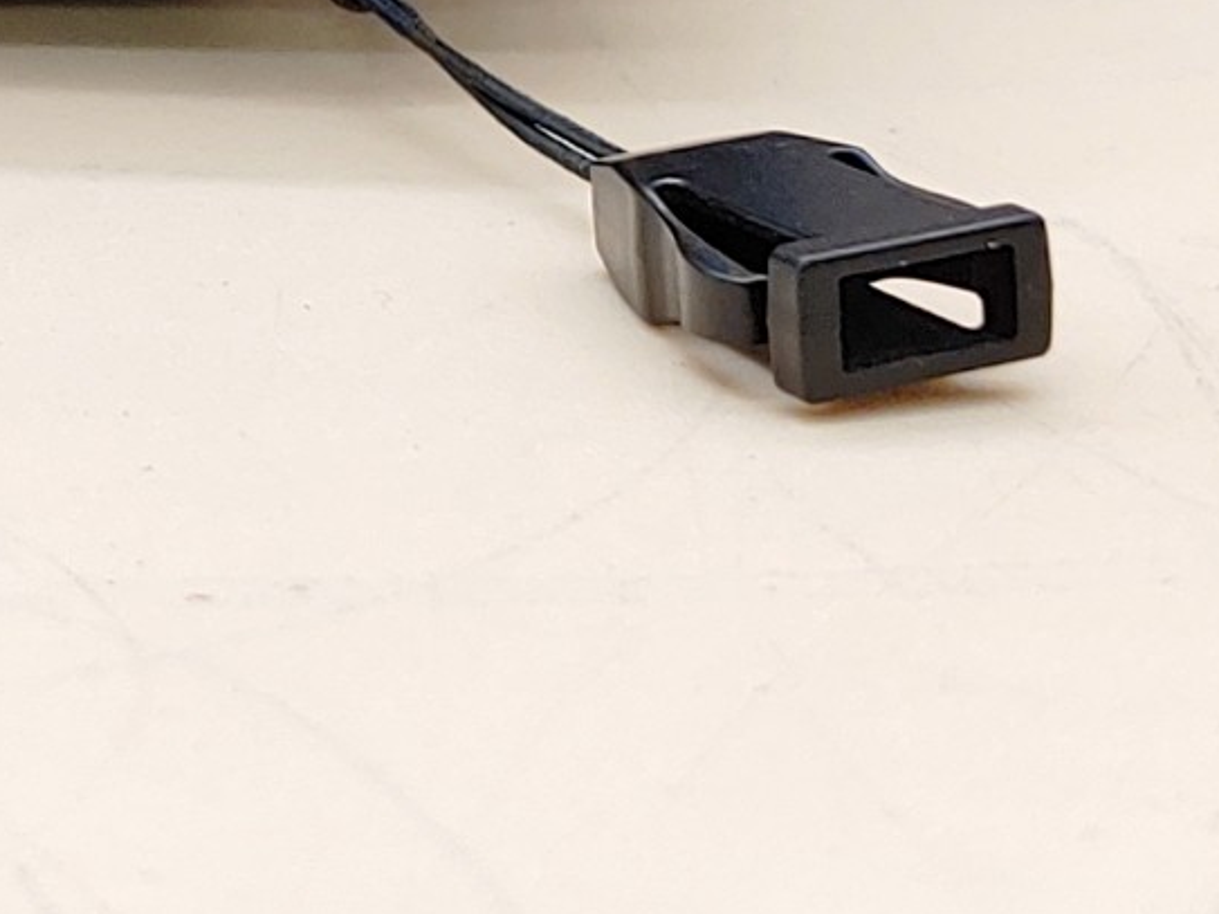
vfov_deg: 10.5
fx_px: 4859
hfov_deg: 14.0
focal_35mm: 138
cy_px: -269
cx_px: -157
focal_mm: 4.36
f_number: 1.8
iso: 50
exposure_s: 1/71
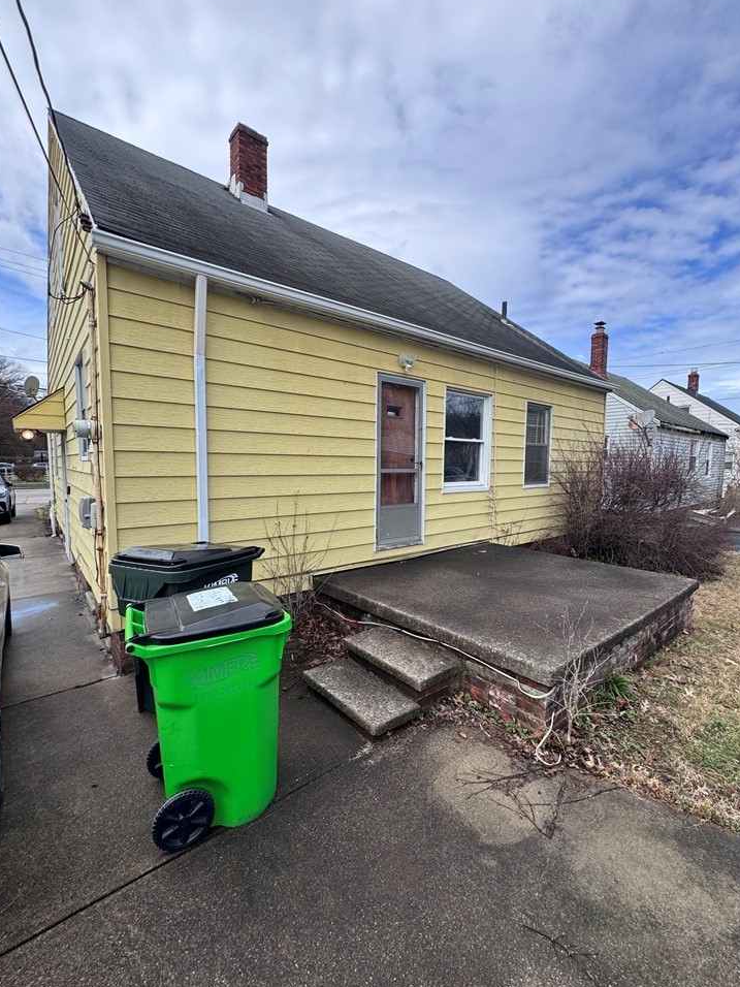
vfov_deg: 98.2
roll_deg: +0.5
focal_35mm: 15
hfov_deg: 81.7
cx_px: 389
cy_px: 496
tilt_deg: -6.8
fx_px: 428
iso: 40
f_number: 2.2
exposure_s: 1/968
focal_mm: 2.22
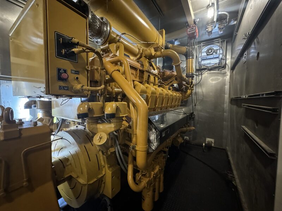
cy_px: 106
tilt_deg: -2.2
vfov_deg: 85.7
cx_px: 141
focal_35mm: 14
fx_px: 114
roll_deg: -0.1
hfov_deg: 102.1
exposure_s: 1/30
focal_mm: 2.22
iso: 1250
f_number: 2.2
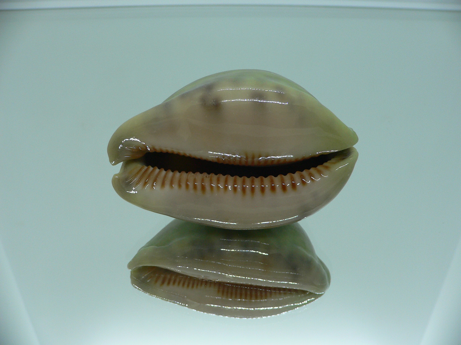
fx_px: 466
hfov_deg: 52.6
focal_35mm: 35
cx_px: 230
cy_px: 172
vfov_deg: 40.7
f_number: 2.8
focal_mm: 4.6
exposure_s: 1/60
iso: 100
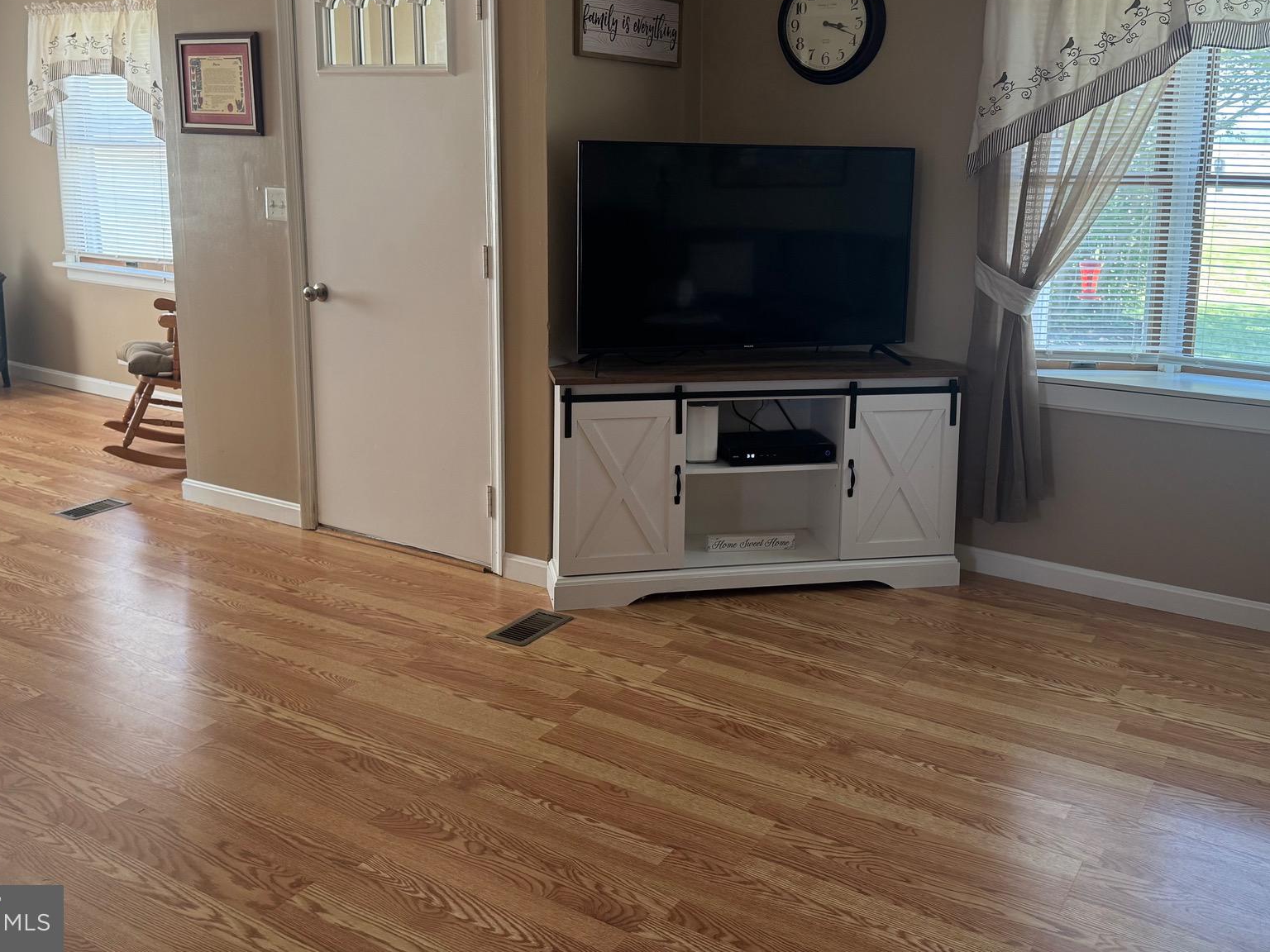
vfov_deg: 43.5
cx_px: 704
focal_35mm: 32
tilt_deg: -10.2
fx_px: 1174
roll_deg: -1.2
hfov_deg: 56.7
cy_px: 318
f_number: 1.78
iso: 200
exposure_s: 1/120
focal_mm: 6.76
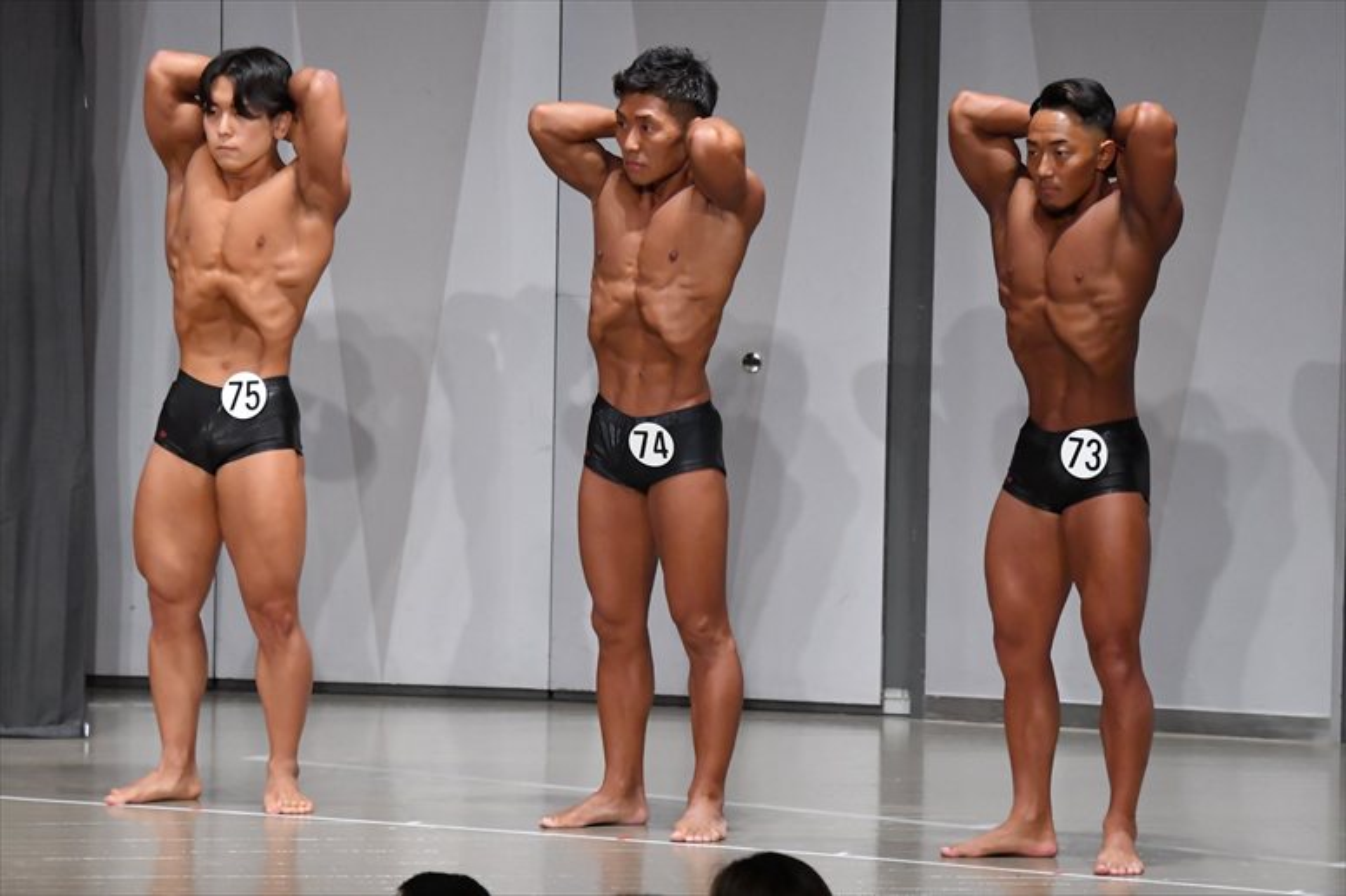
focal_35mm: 225
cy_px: 448
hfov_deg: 9.2
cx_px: 673
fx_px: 8409
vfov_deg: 6.1
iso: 6400
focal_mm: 150
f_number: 5.6
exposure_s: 1/400
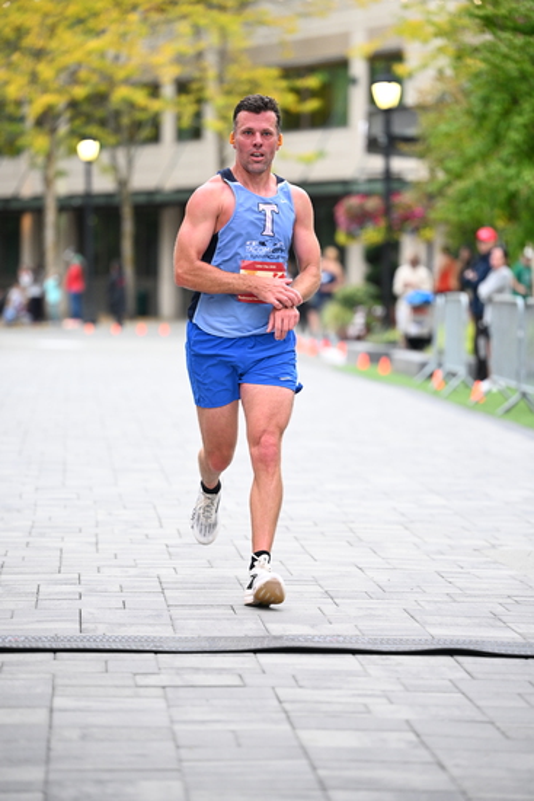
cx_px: 267
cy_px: 400
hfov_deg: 9.8
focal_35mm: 140
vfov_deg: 14.6
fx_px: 3113
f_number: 2.8
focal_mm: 140
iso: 1600
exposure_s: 1/800
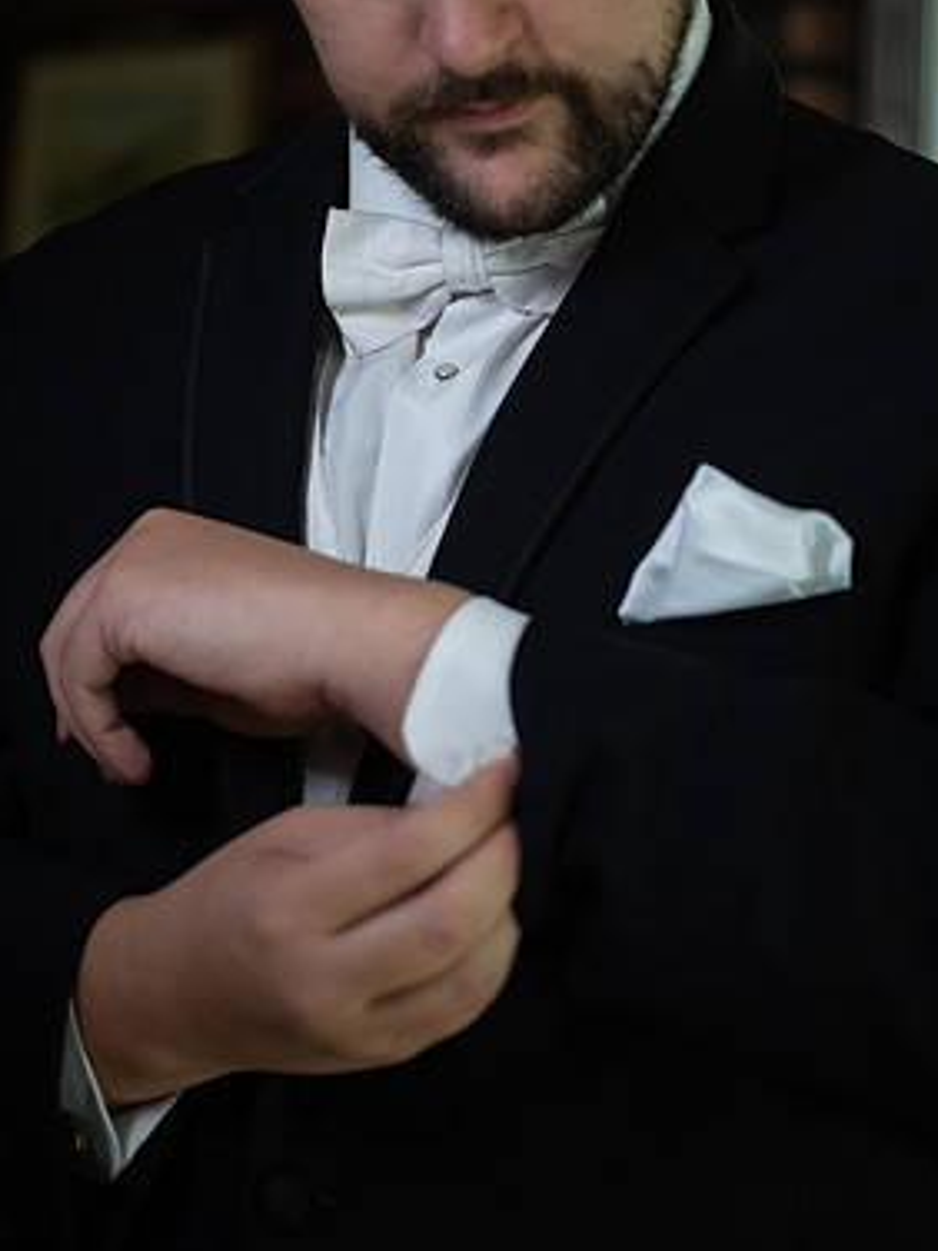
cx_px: 461
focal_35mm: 69
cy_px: 576
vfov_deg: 28.2
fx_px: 2493
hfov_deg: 21.3
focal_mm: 60
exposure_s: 1/250
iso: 1000
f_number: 3.2
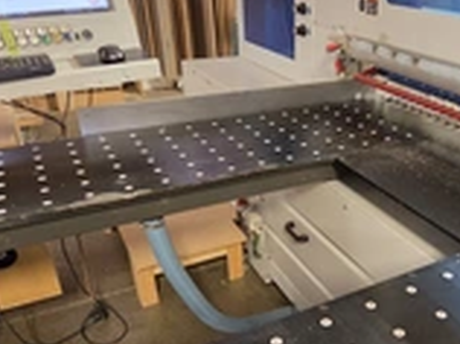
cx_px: 335
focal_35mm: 33
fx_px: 438
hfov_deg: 53.4
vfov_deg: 42.4
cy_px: 224
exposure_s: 1/60
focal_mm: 2.2
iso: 1000
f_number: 2.2
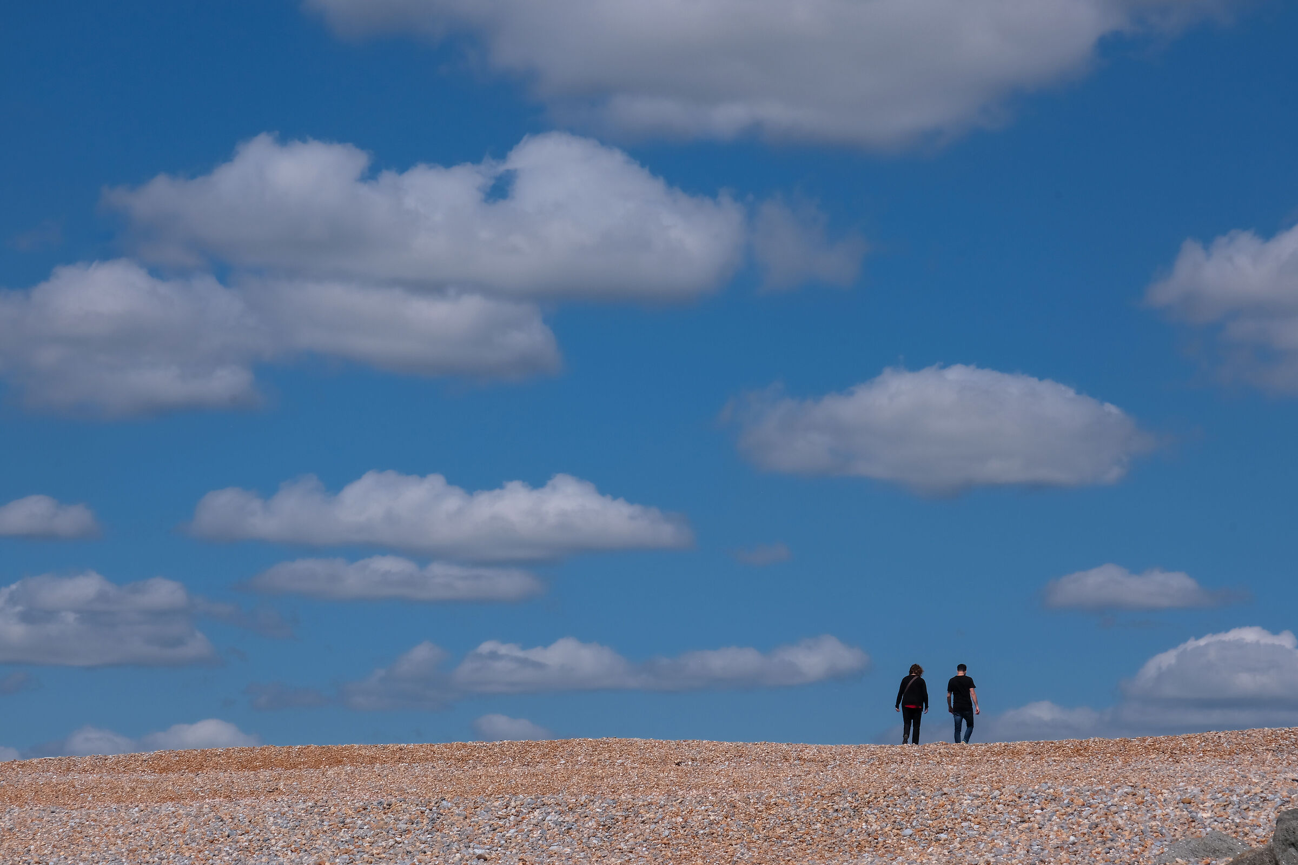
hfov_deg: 17.1
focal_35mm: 120
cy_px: 432
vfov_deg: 11.4
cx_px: 649
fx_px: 4326
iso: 160
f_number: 22
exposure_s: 1/120
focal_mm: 80
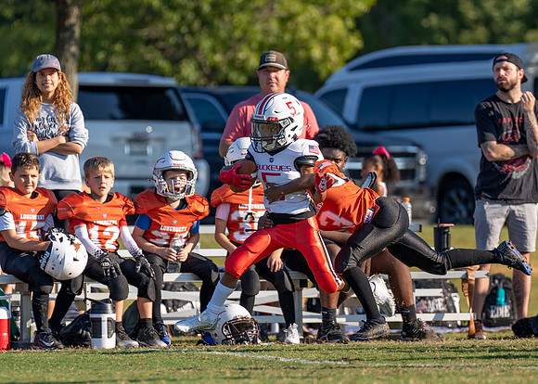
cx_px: 239
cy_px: 188
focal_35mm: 427
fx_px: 6530
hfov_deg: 4.7
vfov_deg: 3.4
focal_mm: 200
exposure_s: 1/1600
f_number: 2.8
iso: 100
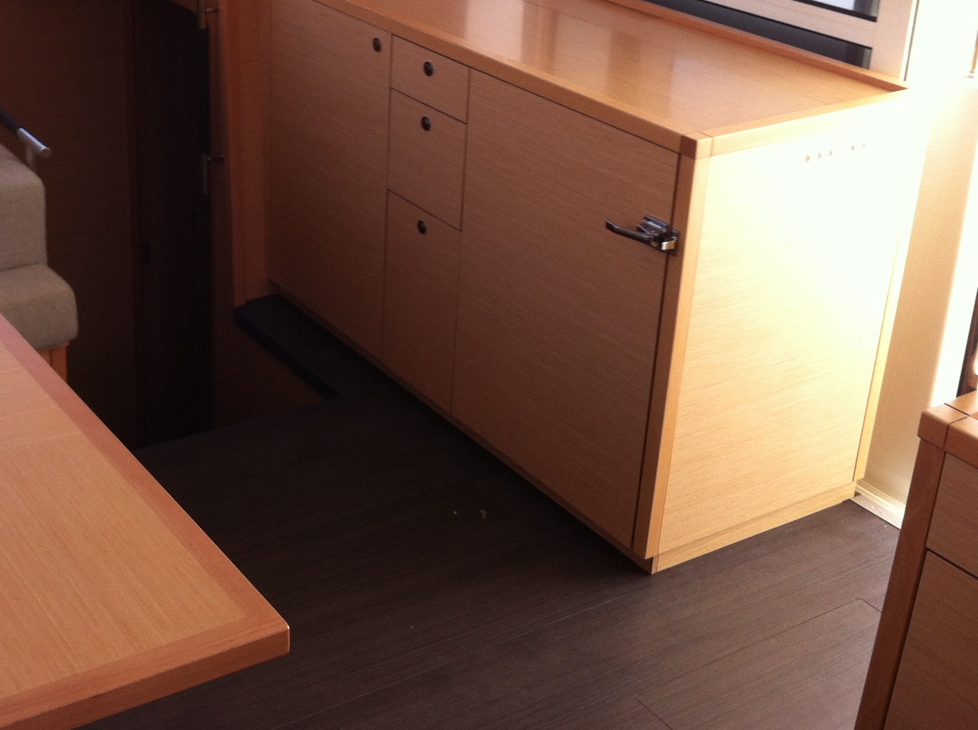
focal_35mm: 54
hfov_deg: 35.1
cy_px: 242
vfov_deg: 26.8
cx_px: 298
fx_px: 1523
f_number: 2.8
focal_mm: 3.85
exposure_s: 1/127
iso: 80
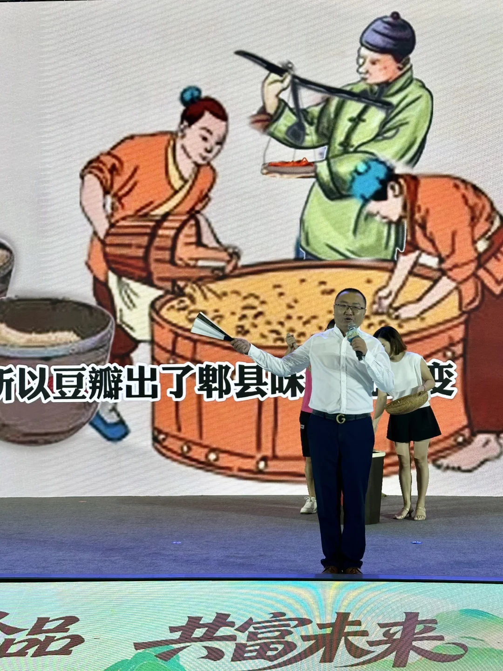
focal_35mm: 48
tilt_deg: +4.1
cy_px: 336
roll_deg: +0.9
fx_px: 930
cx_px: 252
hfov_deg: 30.3
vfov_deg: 39.7
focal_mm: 6.86
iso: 50
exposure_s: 1/100
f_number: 1.78
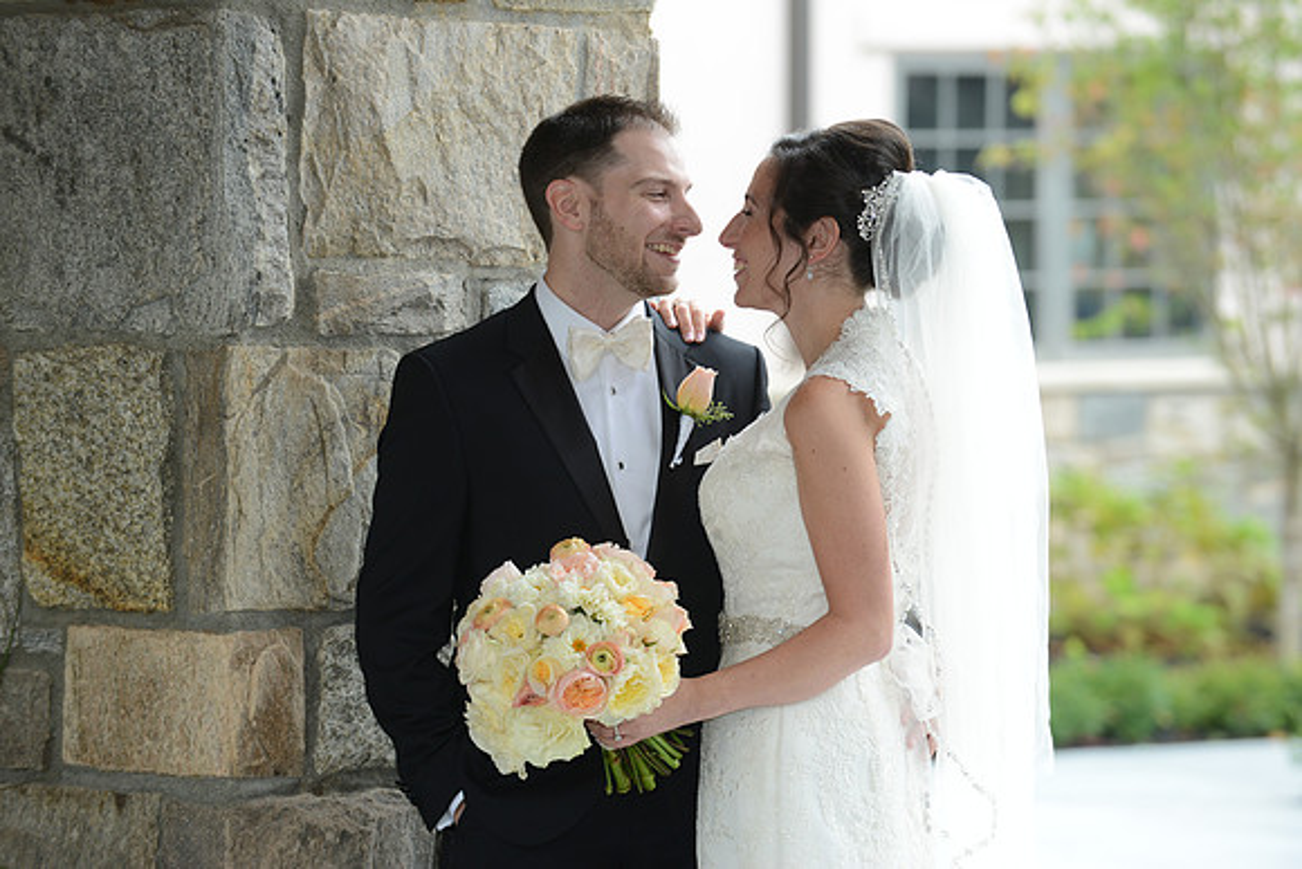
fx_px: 7235
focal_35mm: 200
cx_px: 651
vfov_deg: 6.9
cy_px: 434
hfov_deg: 10.3
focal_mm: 200
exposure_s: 1/250
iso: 500
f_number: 6.3
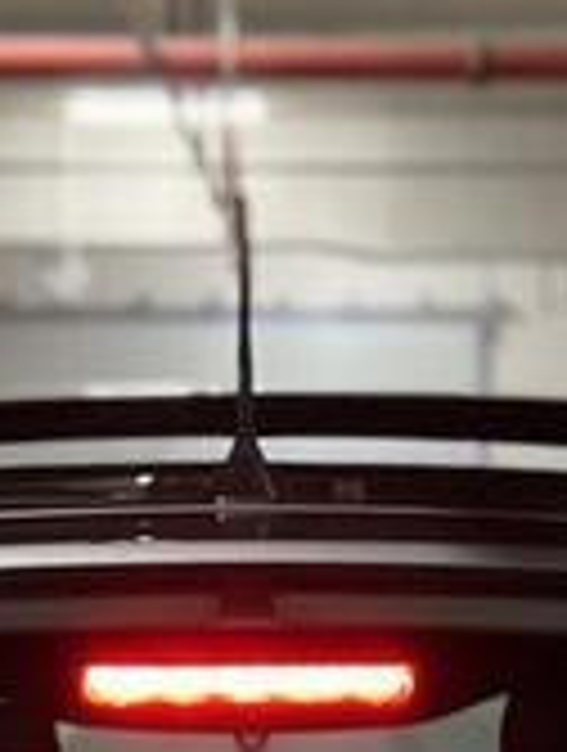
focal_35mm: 135
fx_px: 2937
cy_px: 1223
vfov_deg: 13.5
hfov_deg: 11.0
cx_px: 261
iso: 250
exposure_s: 1/50
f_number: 1.5
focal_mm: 5.7
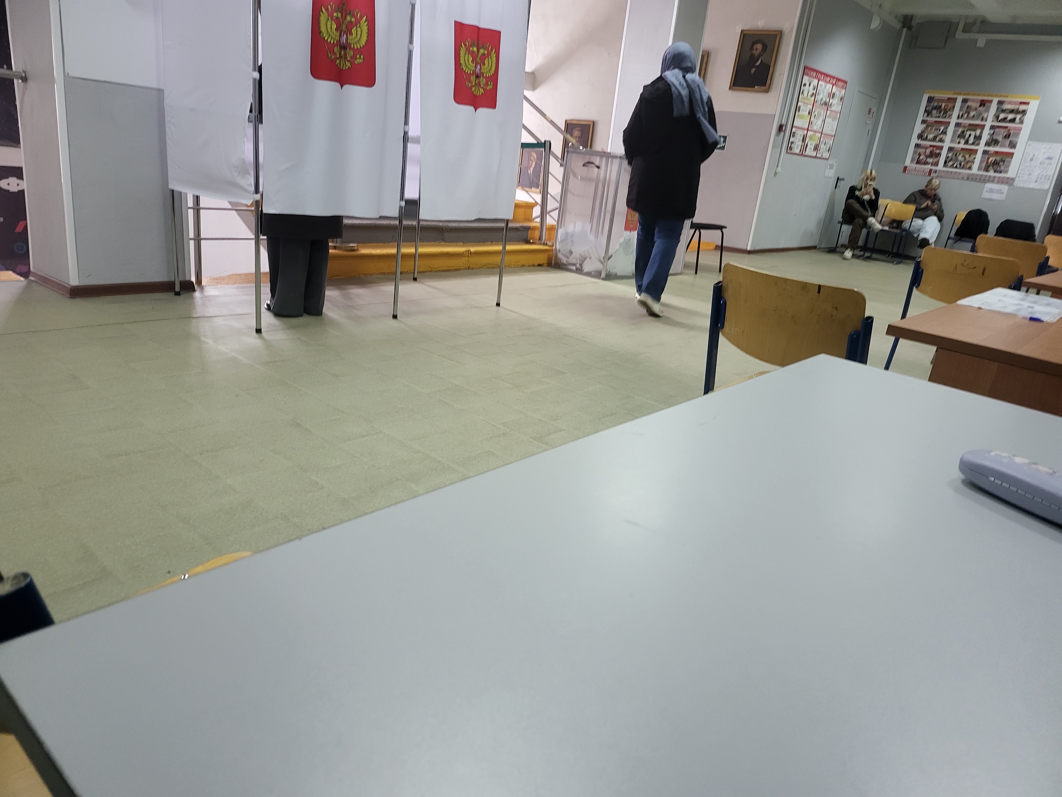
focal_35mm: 24
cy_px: 398
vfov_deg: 56.8
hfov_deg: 71.6
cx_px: 531
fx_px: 736
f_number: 1.8
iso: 250
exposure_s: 1/50
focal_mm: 5
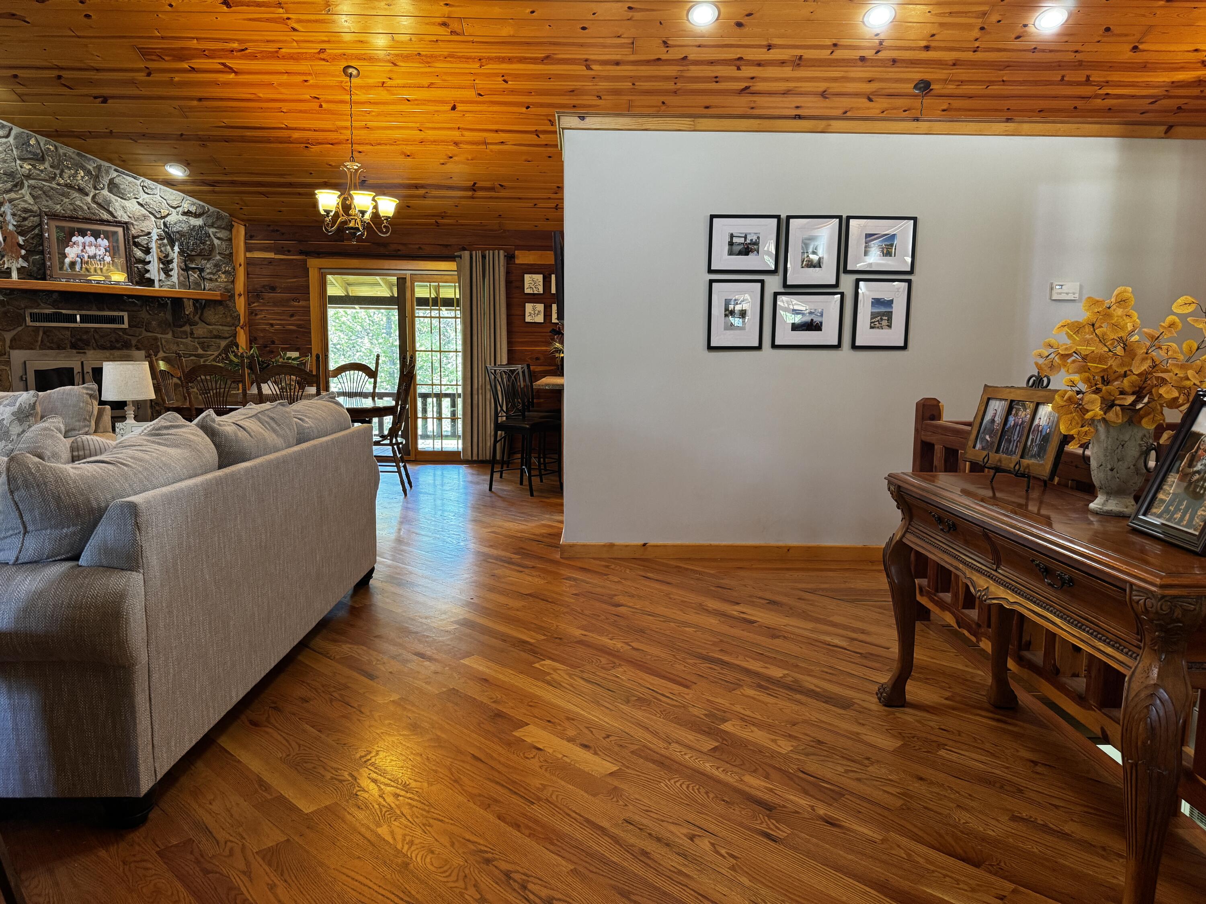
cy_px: 452
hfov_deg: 71.6
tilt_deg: -7.6
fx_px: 836
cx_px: 603
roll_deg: -0.7
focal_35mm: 24
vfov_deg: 56.8
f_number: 1.78
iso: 250
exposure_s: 1/60
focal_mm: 6.76
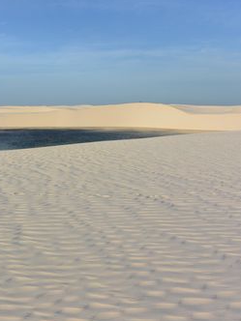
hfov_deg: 35.4
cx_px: 70
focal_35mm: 40
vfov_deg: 46.8
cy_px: 159
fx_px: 371
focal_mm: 10
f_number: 5
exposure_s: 1/1000
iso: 160
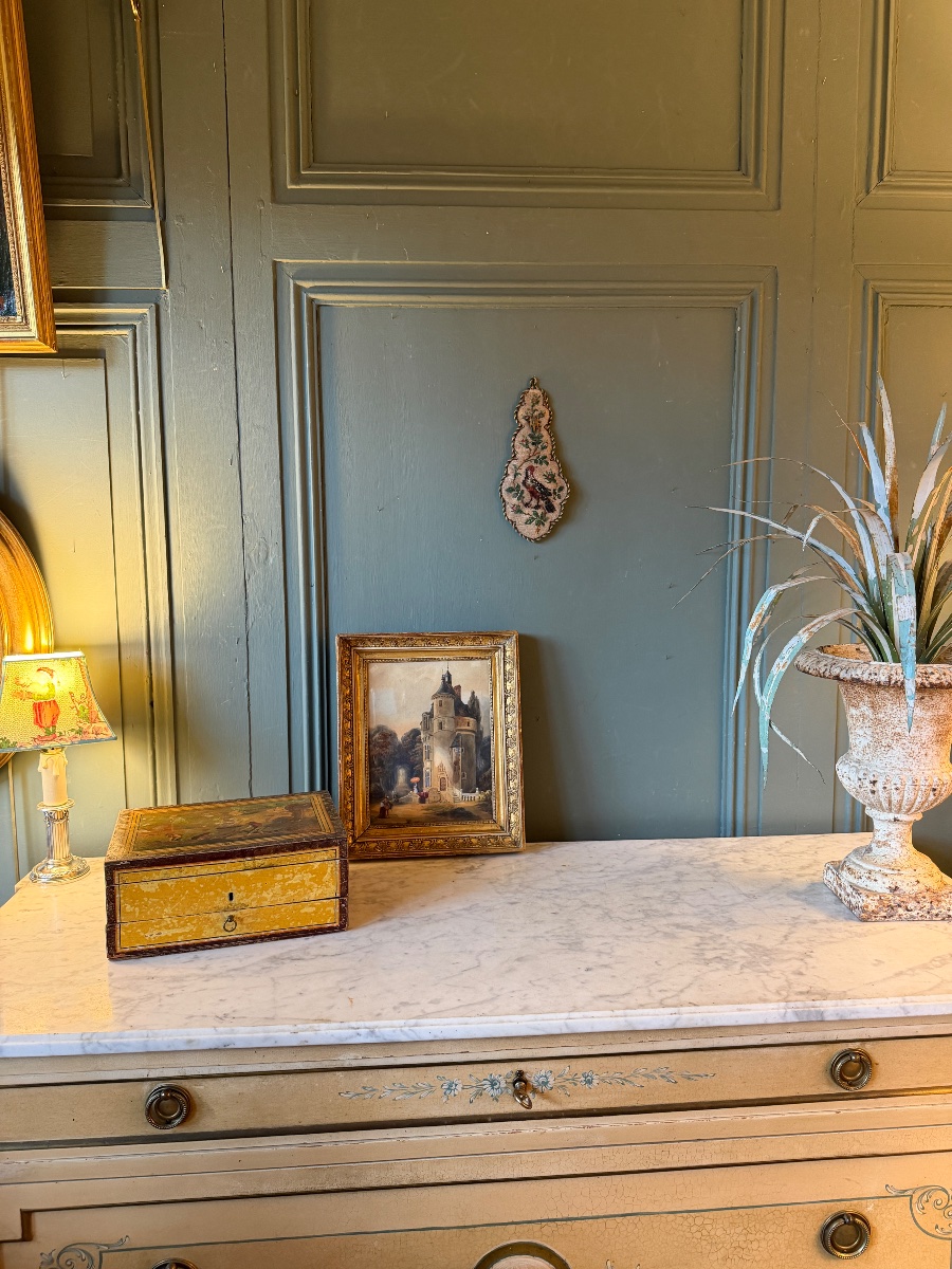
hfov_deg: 56.8
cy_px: 634
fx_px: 880
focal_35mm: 24
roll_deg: +0.1
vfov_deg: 71.6
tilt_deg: -5.4
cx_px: 476
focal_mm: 6.76
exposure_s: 1/60
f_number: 1.78
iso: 250
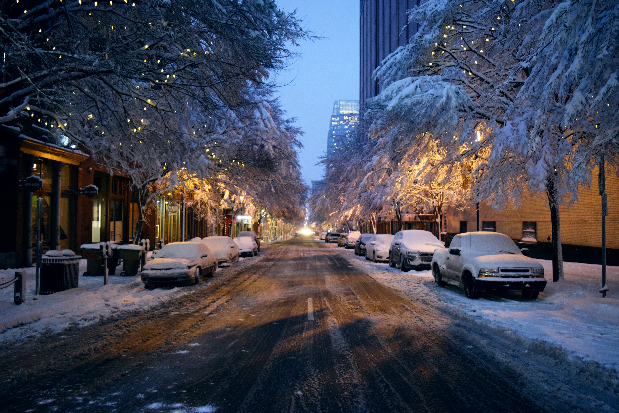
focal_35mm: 27
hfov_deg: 67.4
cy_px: 206
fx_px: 464
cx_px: 310
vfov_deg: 47.9
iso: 2200
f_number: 3.5
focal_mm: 18
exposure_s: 1/60
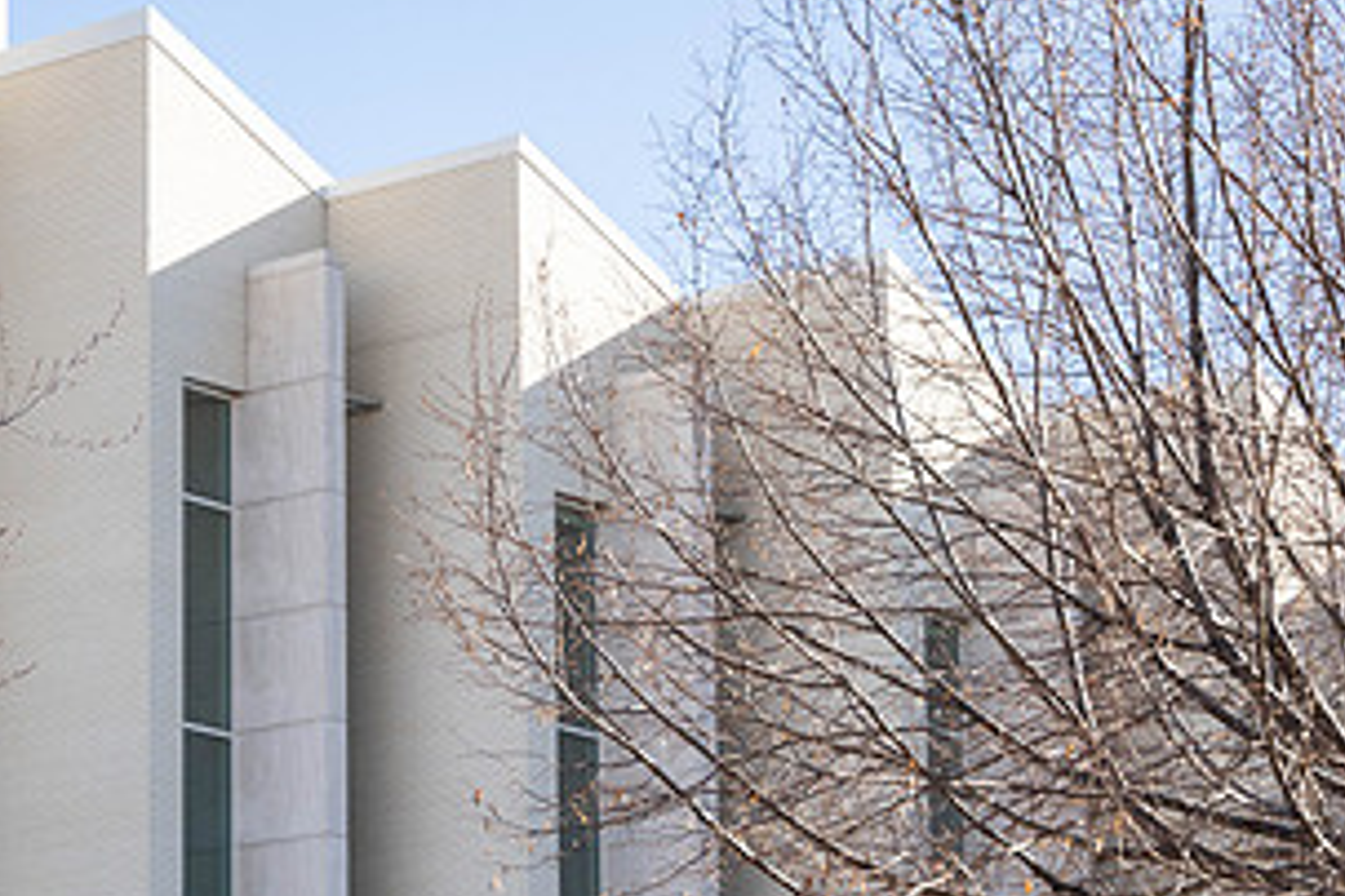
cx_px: 411
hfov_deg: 14.8
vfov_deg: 9.9
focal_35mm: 138
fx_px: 5155
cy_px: 811
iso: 640
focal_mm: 70
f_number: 2.8
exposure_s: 1/6400
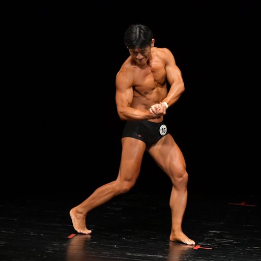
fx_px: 3284
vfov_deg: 4.6
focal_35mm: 385
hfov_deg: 4.5
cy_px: 131
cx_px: 181
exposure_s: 1/400
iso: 3200
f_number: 5.6
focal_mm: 200
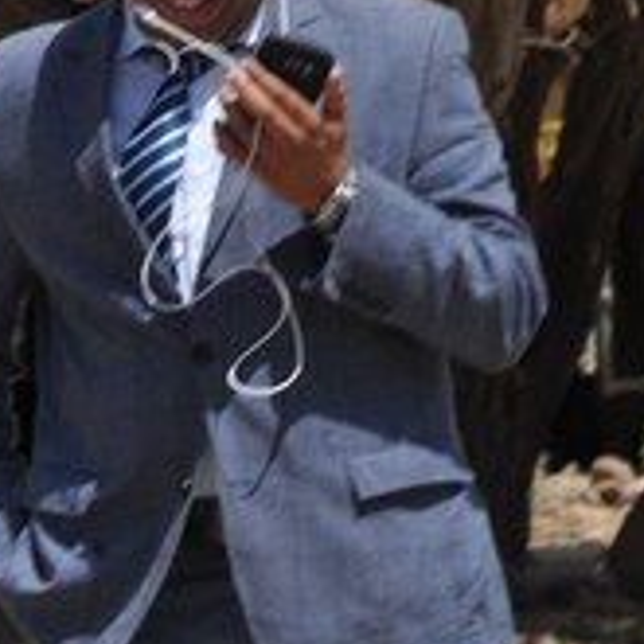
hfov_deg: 2.5
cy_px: 429
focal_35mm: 695
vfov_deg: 2.5
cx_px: 88
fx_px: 14628
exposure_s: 1/200
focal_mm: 200
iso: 200
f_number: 13
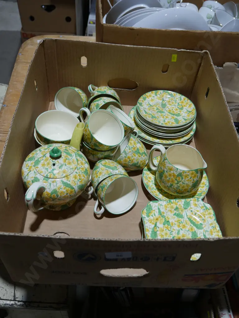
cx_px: 120
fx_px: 313
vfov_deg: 53.9
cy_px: 159
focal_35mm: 34
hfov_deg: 41.8
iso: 200
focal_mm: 17
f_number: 4
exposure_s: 1/125
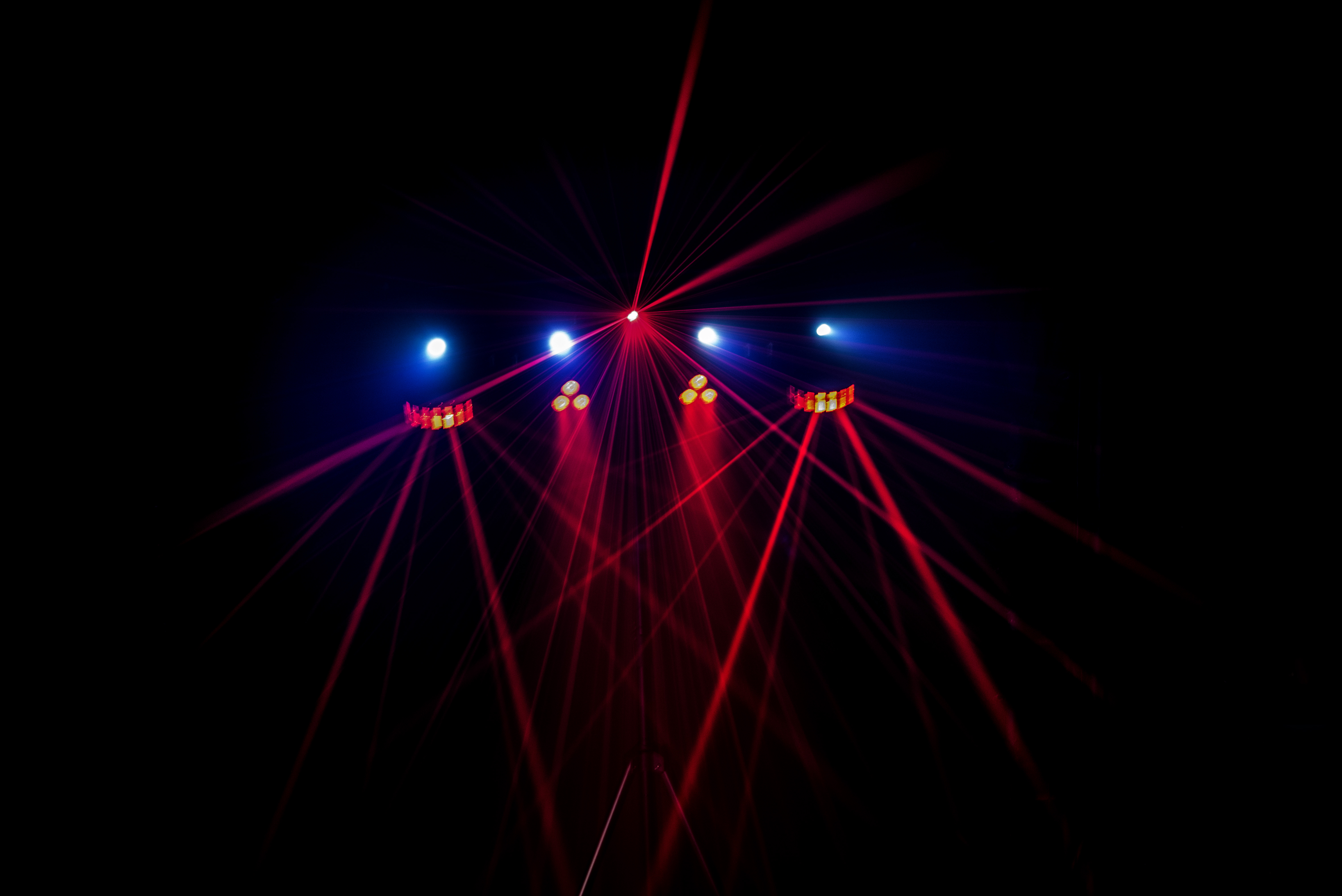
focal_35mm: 38
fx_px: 1417
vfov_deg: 35.1
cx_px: 671
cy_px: 448
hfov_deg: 50.7
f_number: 2.8
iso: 1600
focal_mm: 38
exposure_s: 1/6
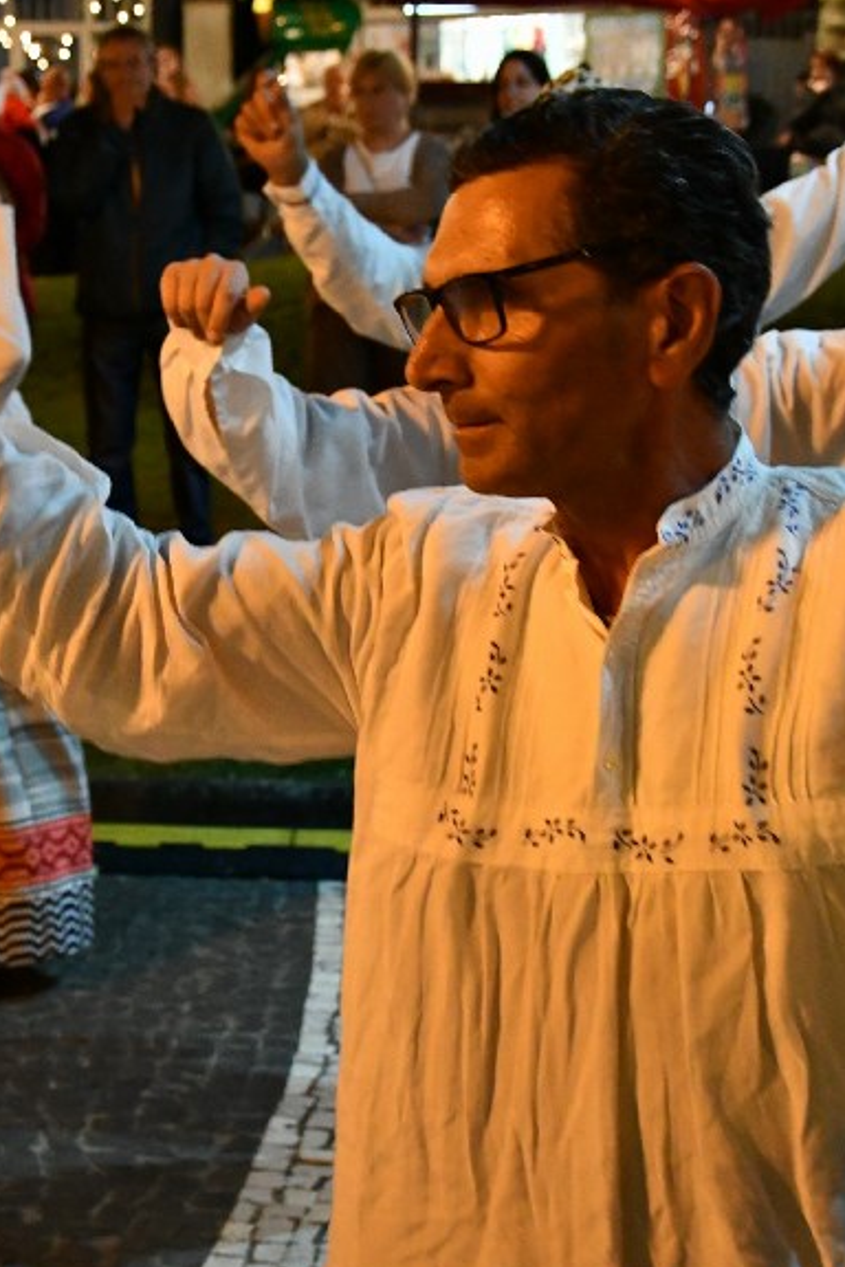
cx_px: 268
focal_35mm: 80
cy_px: 675
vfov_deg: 25.4
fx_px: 2816
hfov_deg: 17.0
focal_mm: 30
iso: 5600
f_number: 4.2
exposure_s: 1/60
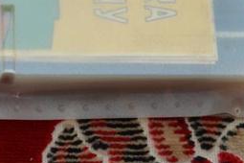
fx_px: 956
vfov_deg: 9.4
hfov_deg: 14.2
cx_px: -38
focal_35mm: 141
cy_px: -89
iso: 800
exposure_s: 1/60
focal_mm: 30
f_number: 5.6
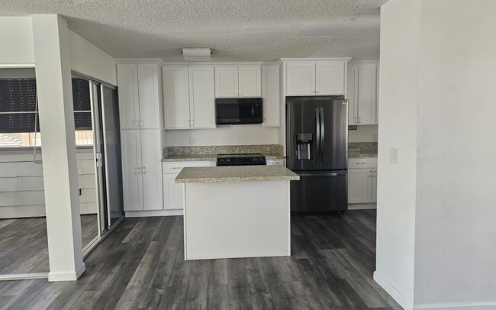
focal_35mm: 25
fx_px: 338
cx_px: 243
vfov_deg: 49.3
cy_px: 158
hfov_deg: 72.5
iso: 250
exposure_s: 1/120
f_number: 1.7
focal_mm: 6.3
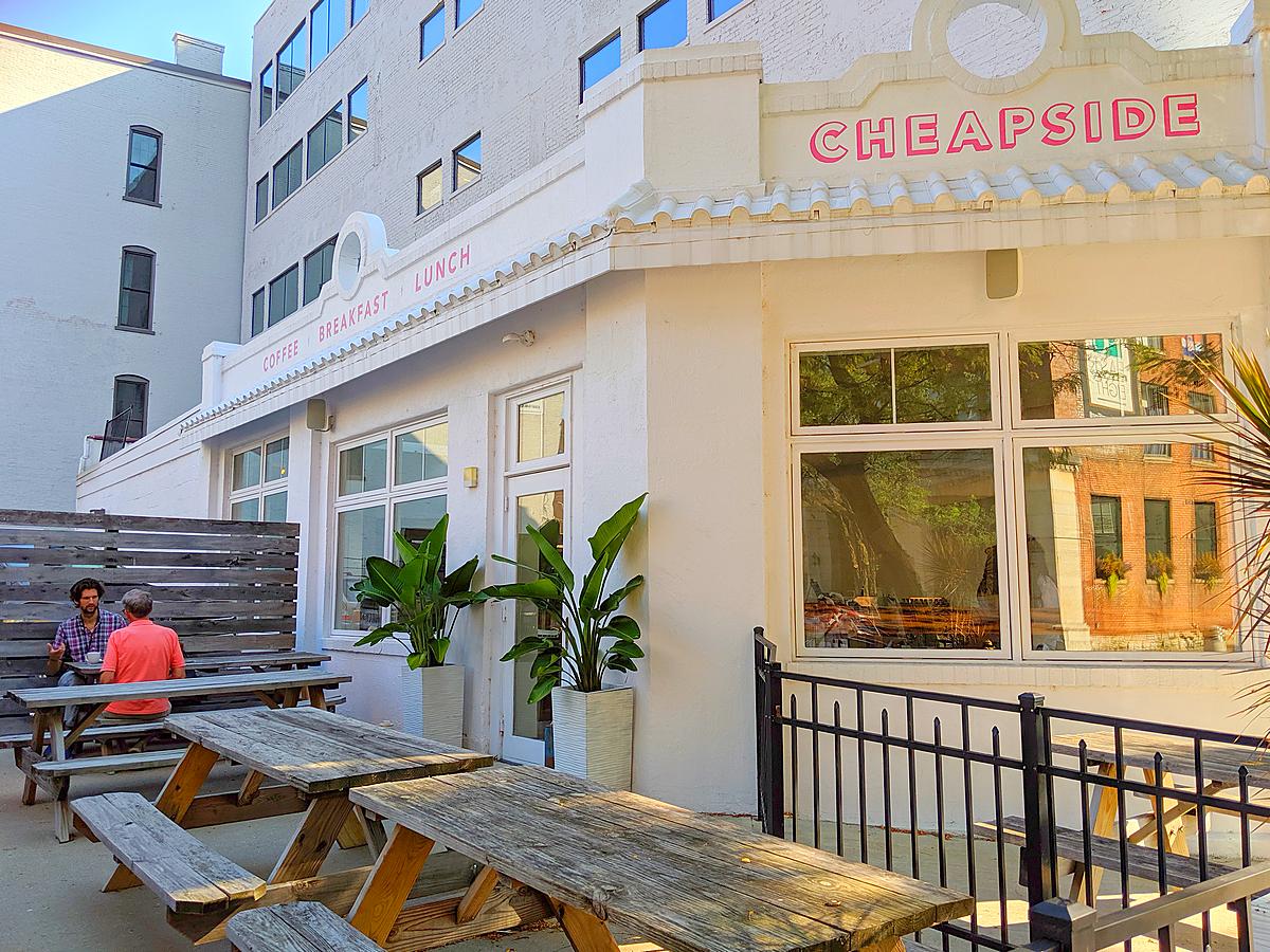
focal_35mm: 27
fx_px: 991
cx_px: 635
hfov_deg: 65.3
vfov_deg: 51.4
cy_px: 476
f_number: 1.8
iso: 54
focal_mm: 4.44
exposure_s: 1/978
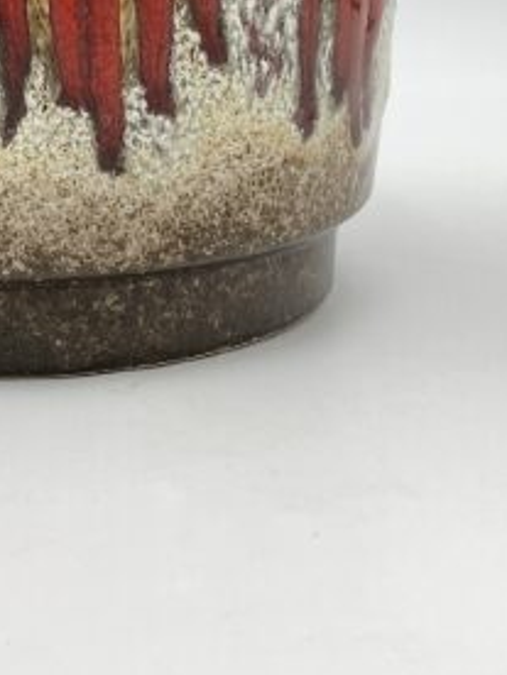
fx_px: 1640
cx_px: 20
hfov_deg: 17.2
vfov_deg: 21.8
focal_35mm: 84
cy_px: -98
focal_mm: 3
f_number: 1.8
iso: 20
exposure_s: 1/201
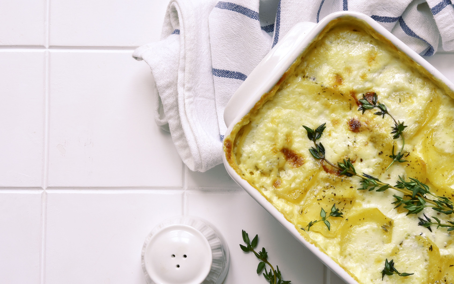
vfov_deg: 13.8
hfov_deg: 21.8
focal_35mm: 95
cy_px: 172
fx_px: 1175
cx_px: 287
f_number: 18
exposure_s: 1/4
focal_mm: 60
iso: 400
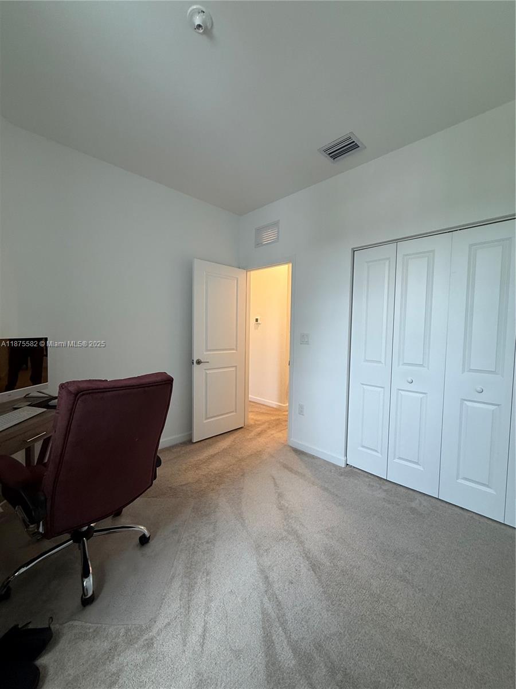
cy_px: 344
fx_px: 278
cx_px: 258
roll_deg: -1.7
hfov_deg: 85.7
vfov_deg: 102.1
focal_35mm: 14
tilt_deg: -1.4
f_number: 2.2
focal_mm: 2.22
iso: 200
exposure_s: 1/60
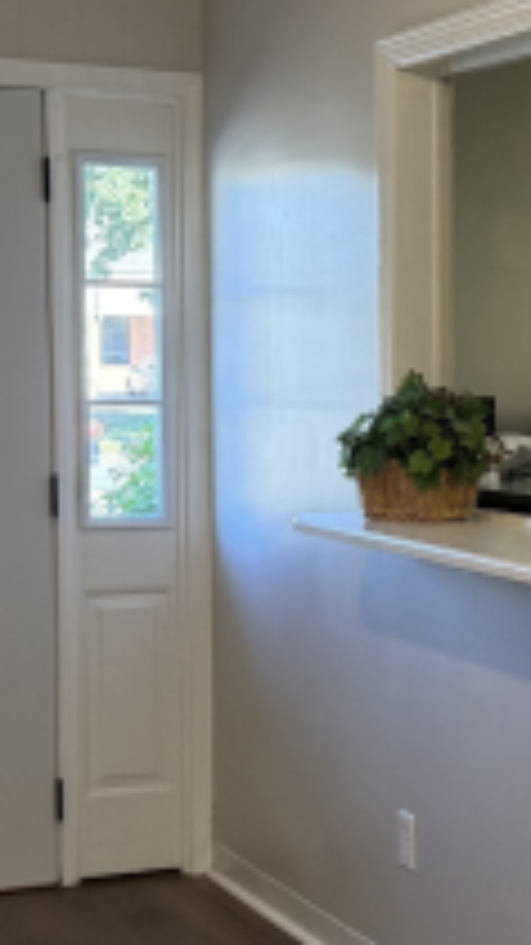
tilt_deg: -5.9
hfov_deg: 14.4
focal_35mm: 83
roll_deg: -0.3
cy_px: 572
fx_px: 2079
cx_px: 511
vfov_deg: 25.6
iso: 200
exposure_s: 1/120
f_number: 1.78
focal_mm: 6.76
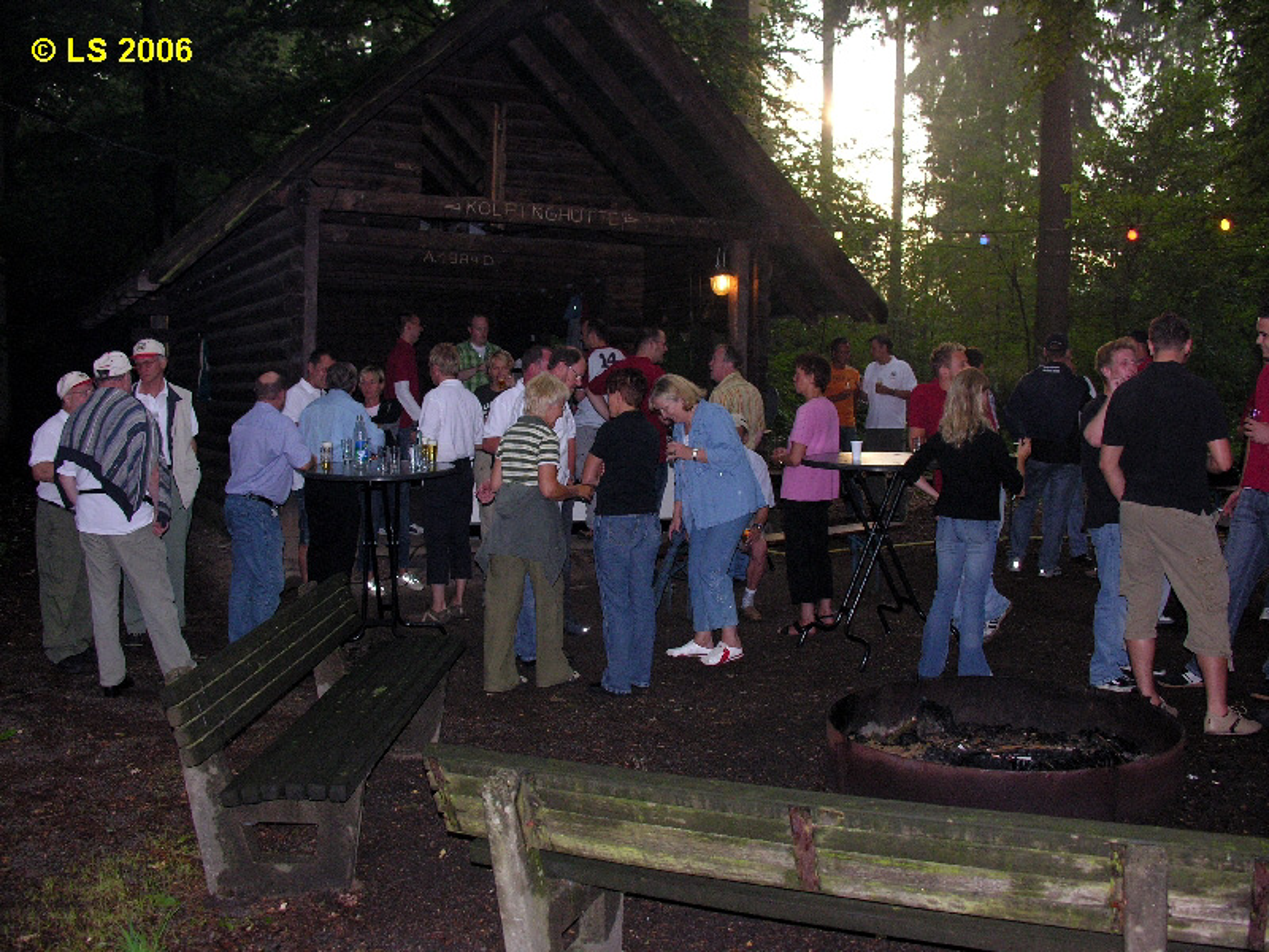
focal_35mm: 35
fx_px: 1283
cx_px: 634
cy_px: 476
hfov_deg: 52.6
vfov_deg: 40.7
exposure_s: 1/60.1
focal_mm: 8.9
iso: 185
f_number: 2.8
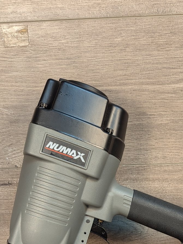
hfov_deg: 26.7
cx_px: 140
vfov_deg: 31.9
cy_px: 260
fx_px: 380
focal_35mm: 54
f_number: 1.85
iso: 67
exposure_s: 1/42.4
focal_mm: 6.81
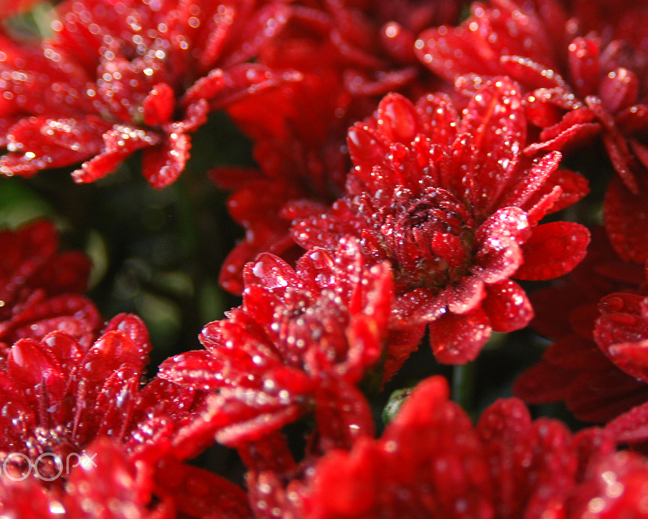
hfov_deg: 8.5
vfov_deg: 6.8
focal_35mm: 228
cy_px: 215
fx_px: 4367
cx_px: 441
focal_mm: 105
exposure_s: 1/60
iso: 320
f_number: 4.5
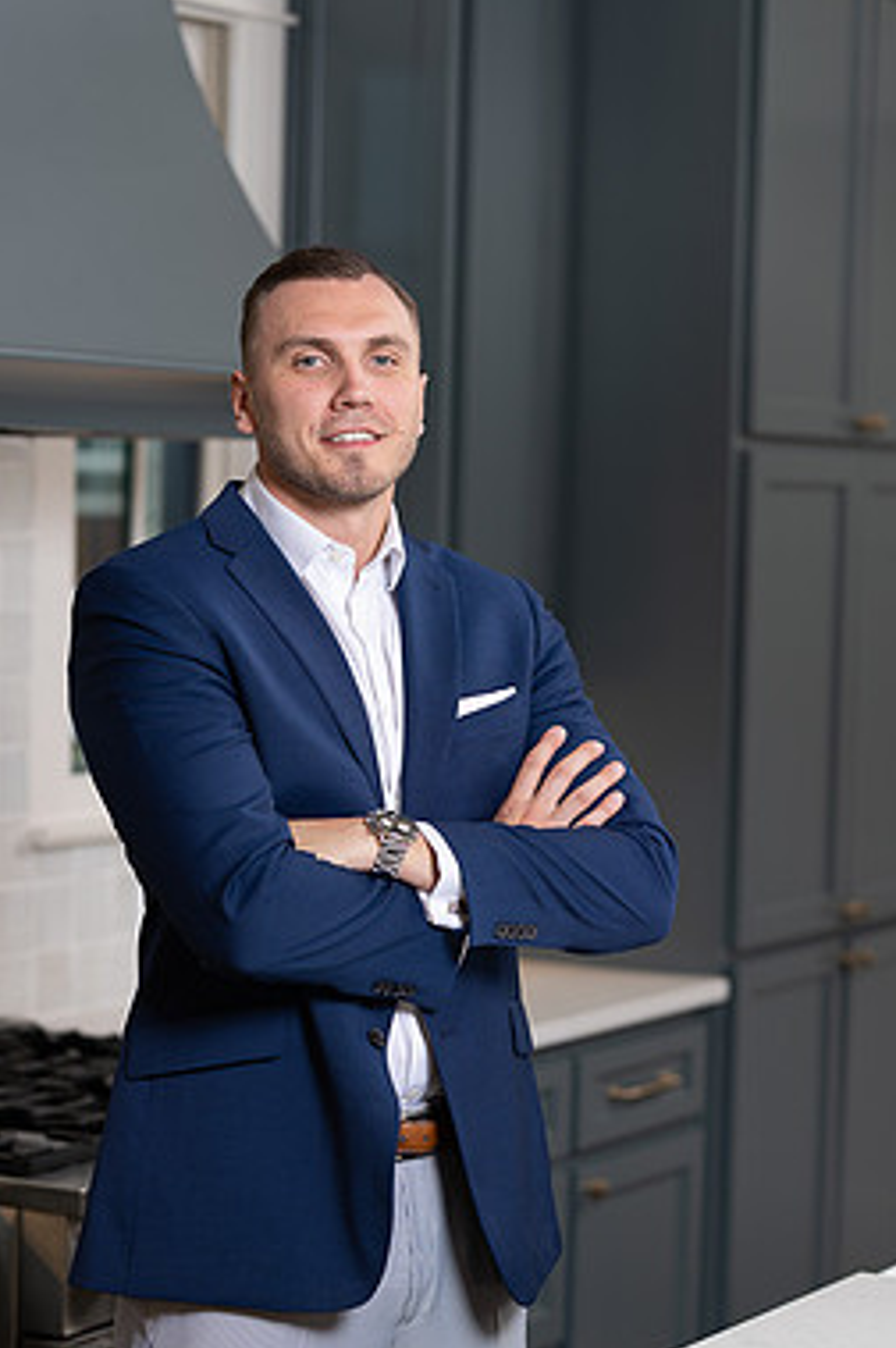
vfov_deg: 20.2
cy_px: 793
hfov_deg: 13.5
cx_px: 388
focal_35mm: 101
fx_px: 3777
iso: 100
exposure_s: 1/160
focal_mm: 85
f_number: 2.5
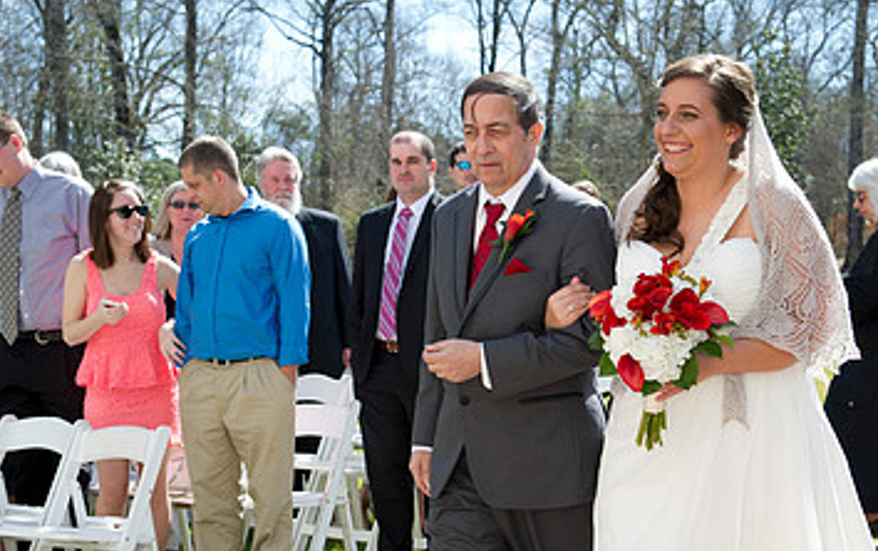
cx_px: 503
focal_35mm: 75
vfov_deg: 17.2
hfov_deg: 27.4
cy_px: 462
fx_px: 1796
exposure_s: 1/400
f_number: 5.6
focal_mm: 45
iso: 100
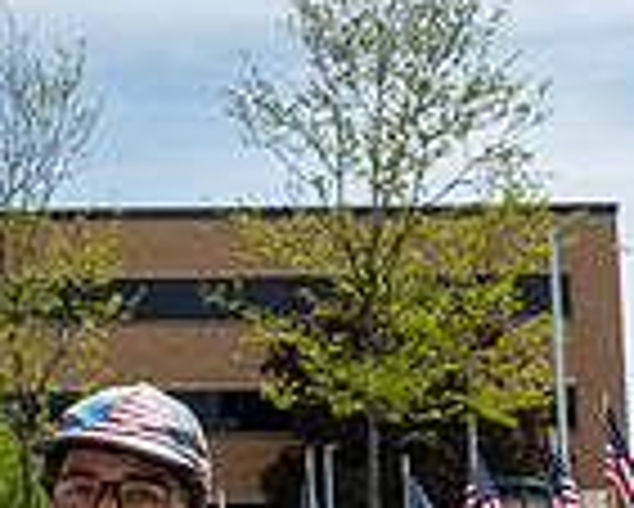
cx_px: -155
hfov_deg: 15.1
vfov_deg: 12.6
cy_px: 375
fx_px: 2291
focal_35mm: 122
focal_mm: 24
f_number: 6.3
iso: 180
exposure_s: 1/1250
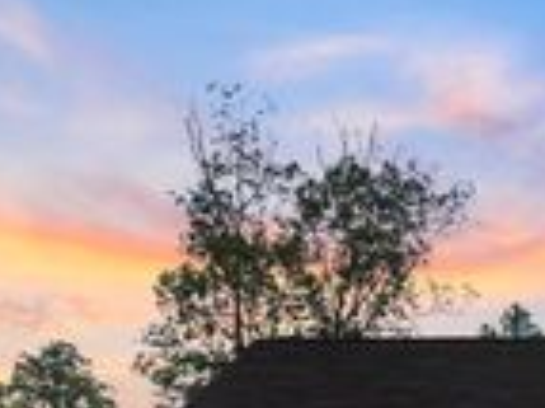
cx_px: 610
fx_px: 1321
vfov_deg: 15.7
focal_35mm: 84
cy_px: 671
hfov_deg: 22.0
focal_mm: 12.29
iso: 230
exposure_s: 1/1250
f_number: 2.8
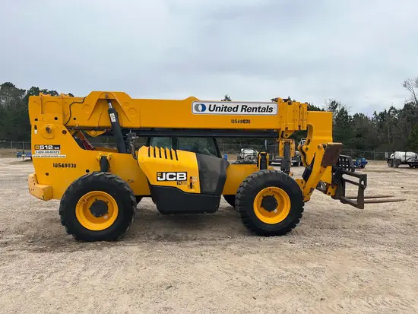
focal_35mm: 26
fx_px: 314
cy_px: 157
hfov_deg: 67.3
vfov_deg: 53.1
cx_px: 209
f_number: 1.6
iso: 50
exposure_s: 1/1238
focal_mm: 5.1
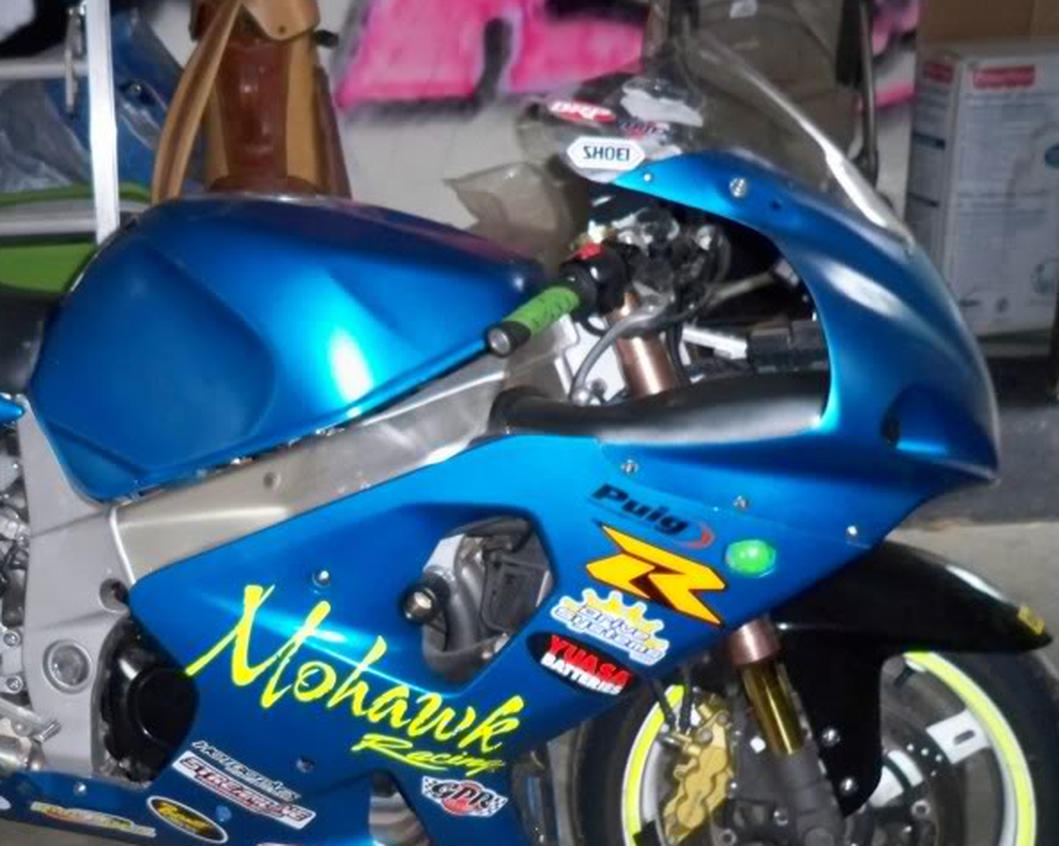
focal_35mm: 59
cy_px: 635
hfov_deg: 31.4
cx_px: 273
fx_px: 1849
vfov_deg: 25.5
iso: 400
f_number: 3.1
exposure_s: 1/60
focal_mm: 6.3
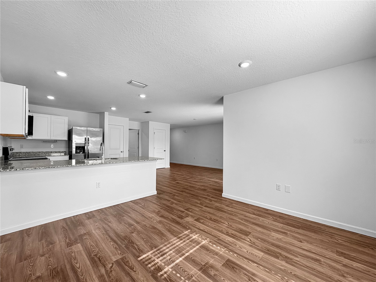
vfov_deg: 85.7
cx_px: 188
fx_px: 152
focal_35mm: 14
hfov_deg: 102.1
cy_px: 141
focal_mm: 2.22
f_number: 2.2
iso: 64
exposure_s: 1/120
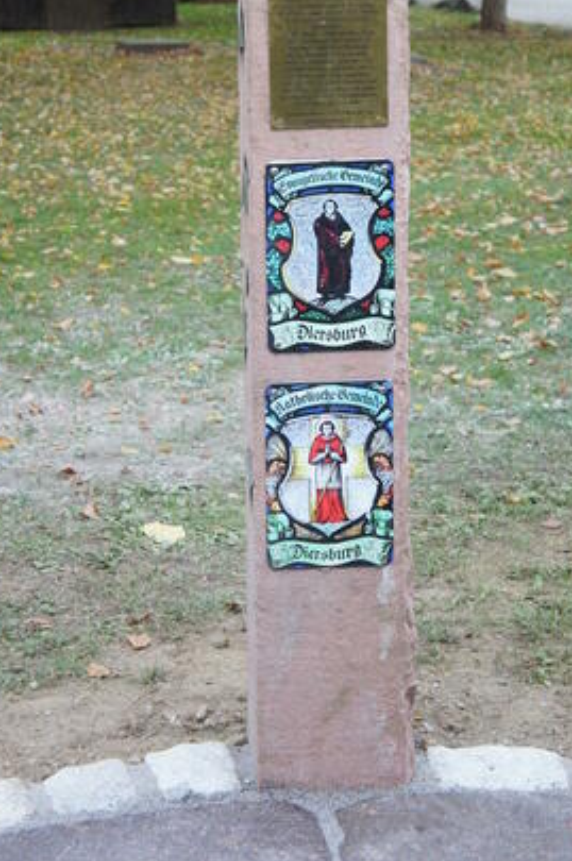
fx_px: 1911
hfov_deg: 17.0
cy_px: 225
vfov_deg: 25.1
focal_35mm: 80
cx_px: 307
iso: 1600
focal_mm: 36
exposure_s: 1/160
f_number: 4.5
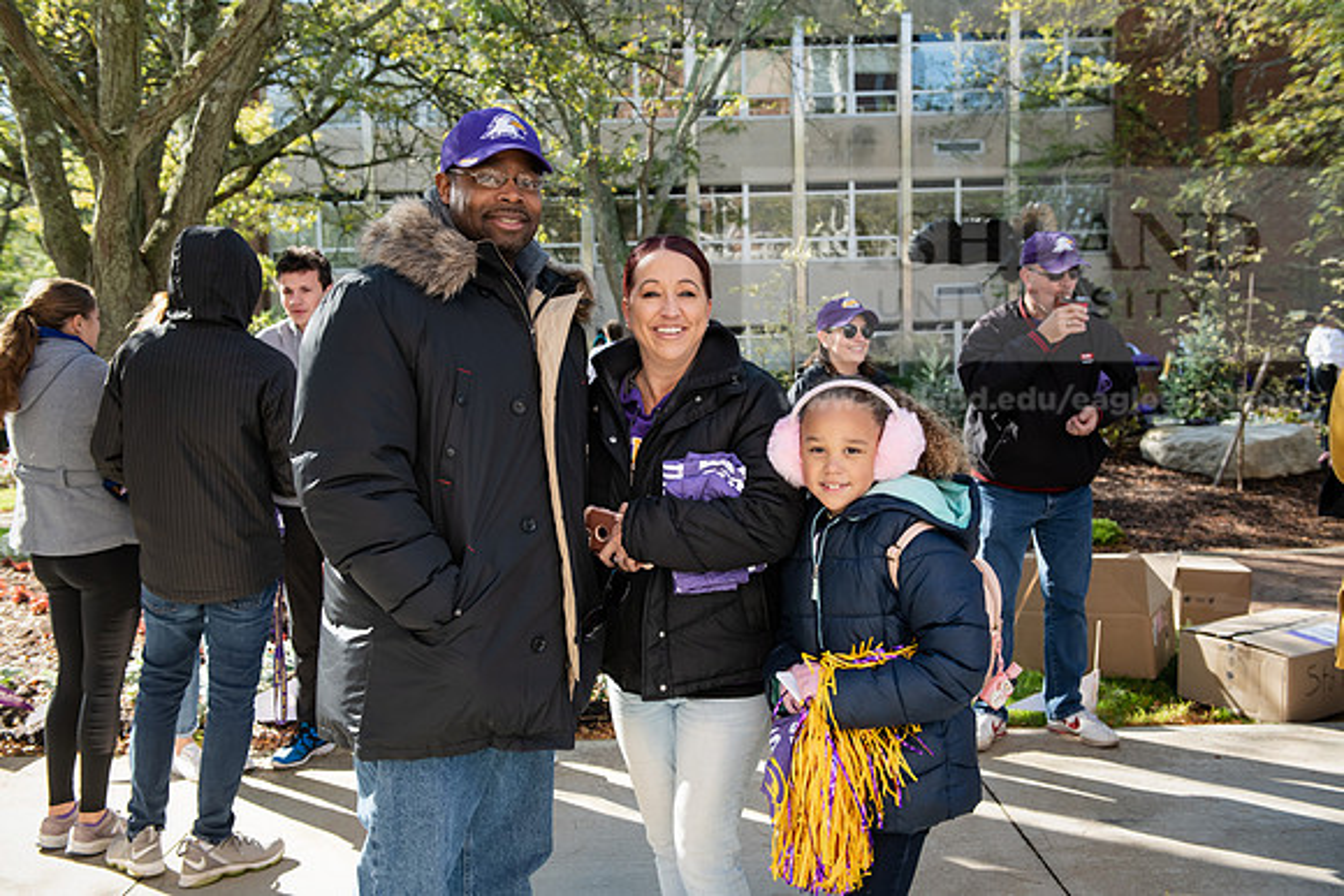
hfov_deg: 50.7
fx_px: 1419
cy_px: 448
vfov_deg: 35.1
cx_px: 672
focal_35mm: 38
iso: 400
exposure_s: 1/320
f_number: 5
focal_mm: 38
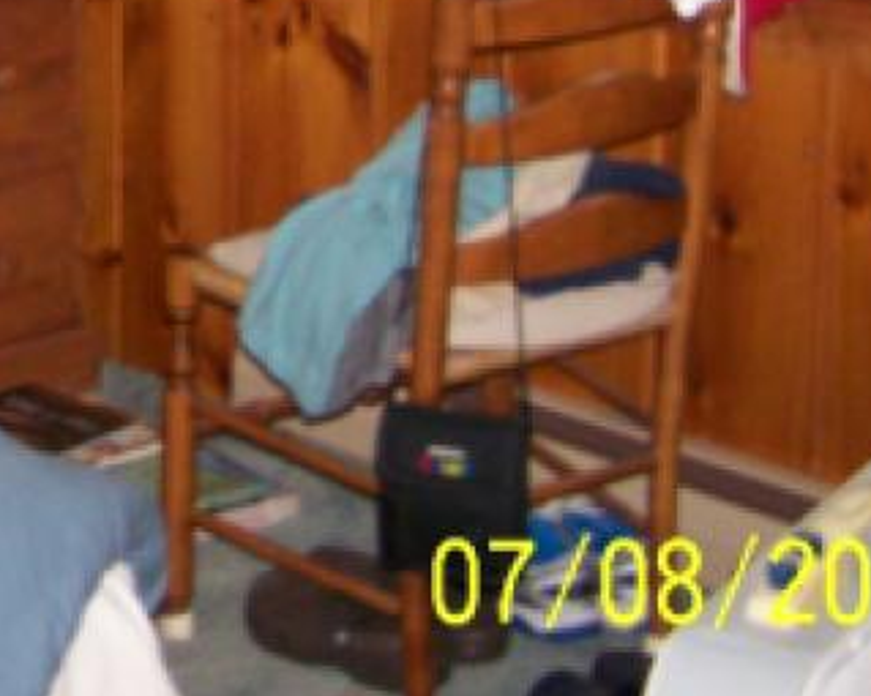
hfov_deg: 15.4
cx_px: -268
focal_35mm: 119
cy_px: -214
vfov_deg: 12.5
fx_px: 3067
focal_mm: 6.3
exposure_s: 1/60
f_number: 2.8
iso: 160
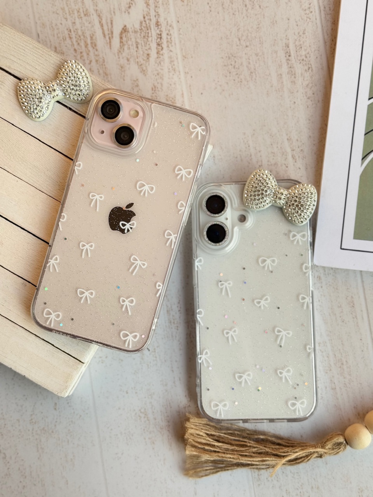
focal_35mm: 48
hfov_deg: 30.3
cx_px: 186
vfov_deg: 39.7
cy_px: 248
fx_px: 690
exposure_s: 1/645
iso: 64
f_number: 1.78
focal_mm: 6.76
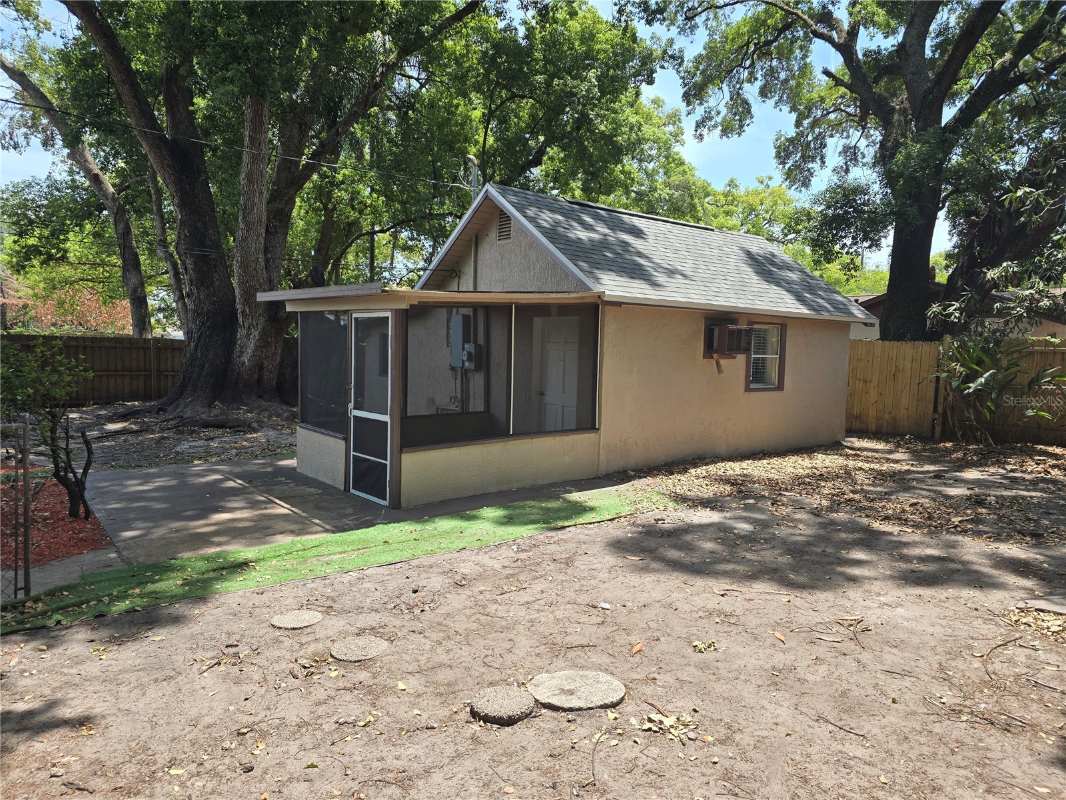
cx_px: 533
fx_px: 708
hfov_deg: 73.9
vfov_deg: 58.9
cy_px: 400
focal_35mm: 23
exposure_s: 1/312
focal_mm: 6.3
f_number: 1.7
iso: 12
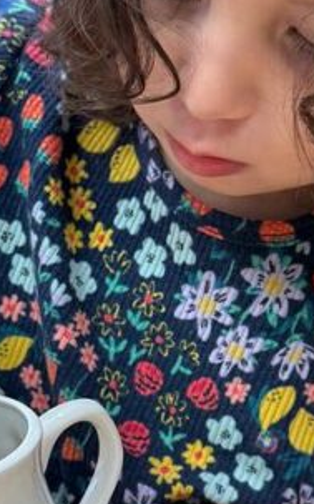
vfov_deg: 24.0
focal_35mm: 86
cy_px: 341
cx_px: 125
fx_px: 1179
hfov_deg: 15.2
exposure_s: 1/60
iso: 125
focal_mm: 6.76
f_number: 1.78
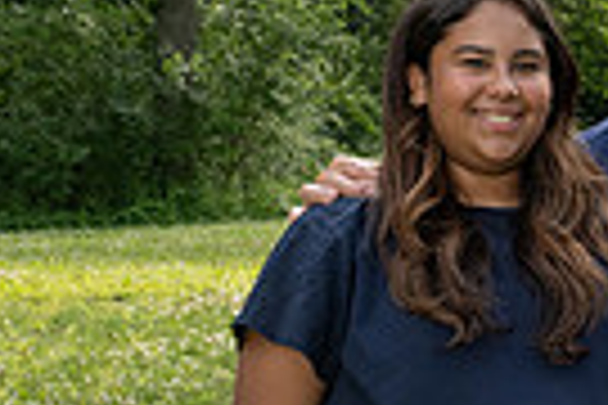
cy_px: 354
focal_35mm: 183
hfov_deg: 10.1
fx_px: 3090
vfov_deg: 7.5
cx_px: 1344
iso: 200
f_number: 7.1
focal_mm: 26.5
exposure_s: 1/200
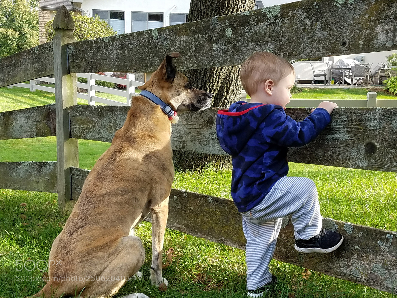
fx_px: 298
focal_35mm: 26
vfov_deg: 53.1
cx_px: 198
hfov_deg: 67.3
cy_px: 149
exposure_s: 1/282
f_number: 1.7
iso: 50
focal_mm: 4.2
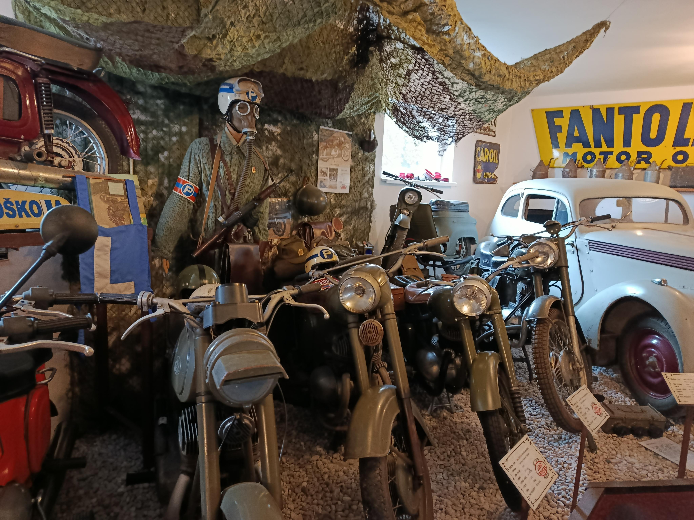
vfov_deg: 56.8
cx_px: 347
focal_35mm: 24
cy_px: 260
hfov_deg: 71.6
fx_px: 481
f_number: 1.7
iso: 1335
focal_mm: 5.24
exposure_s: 1/25
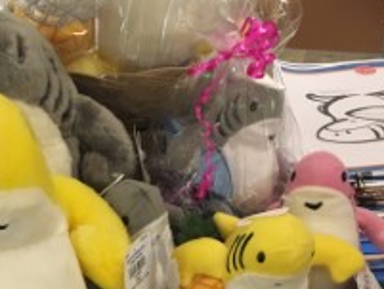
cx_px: 59
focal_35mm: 65
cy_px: 310
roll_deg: +8.7
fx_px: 721
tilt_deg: -44.4
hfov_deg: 28.9
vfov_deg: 21.5
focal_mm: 4.15
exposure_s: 1/30
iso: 160
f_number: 2.2
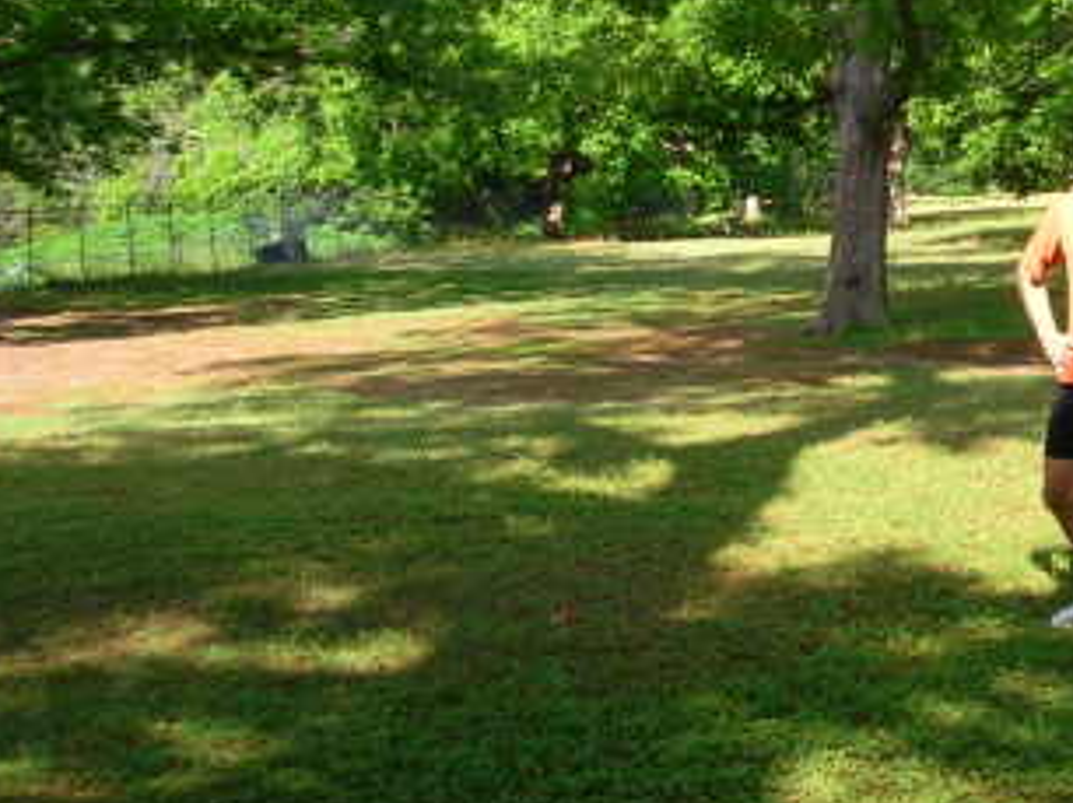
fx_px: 2199
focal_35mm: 71
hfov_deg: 26.0
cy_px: 344
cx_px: 1080
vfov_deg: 20.7
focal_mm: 5.7
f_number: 4.9
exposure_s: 1/93.2
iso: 50
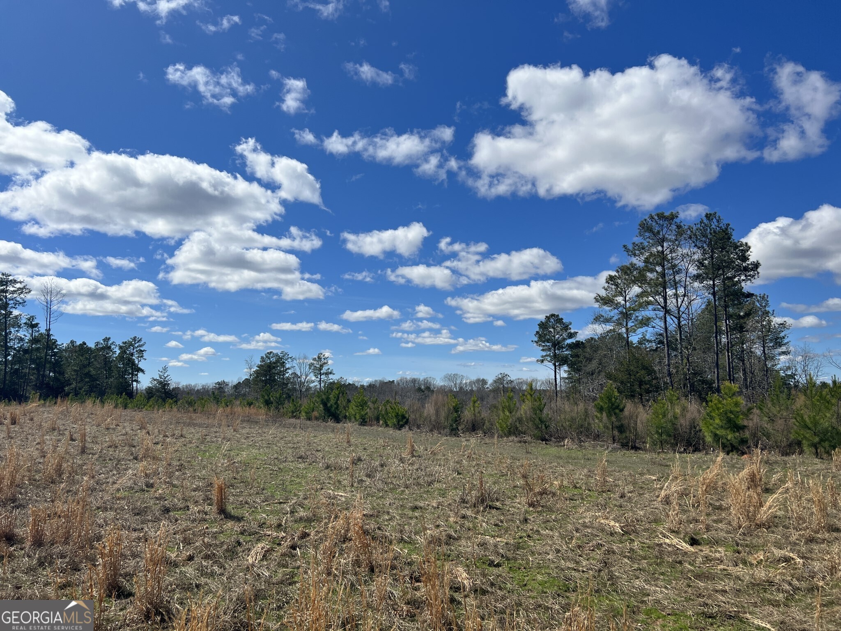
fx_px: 632
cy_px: 316
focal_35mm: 26
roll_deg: +0.1
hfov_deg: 67.3
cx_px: 420
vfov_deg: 53.1
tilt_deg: +6.4
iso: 50
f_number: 1.5
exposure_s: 1/8000
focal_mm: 5.7
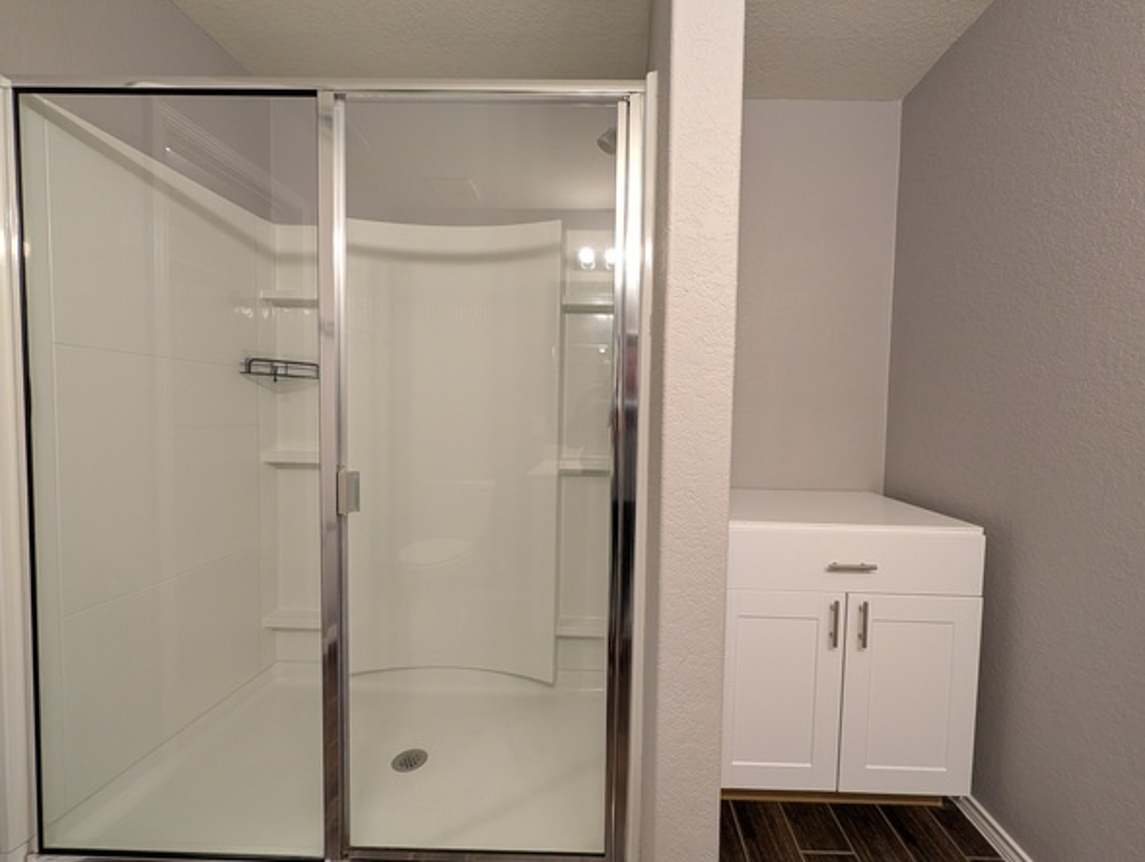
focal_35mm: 13
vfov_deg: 90.0
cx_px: 608
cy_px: 442
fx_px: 430
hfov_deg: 106.0
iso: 166
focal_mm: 2.02
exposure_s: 1/60
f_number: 1.7
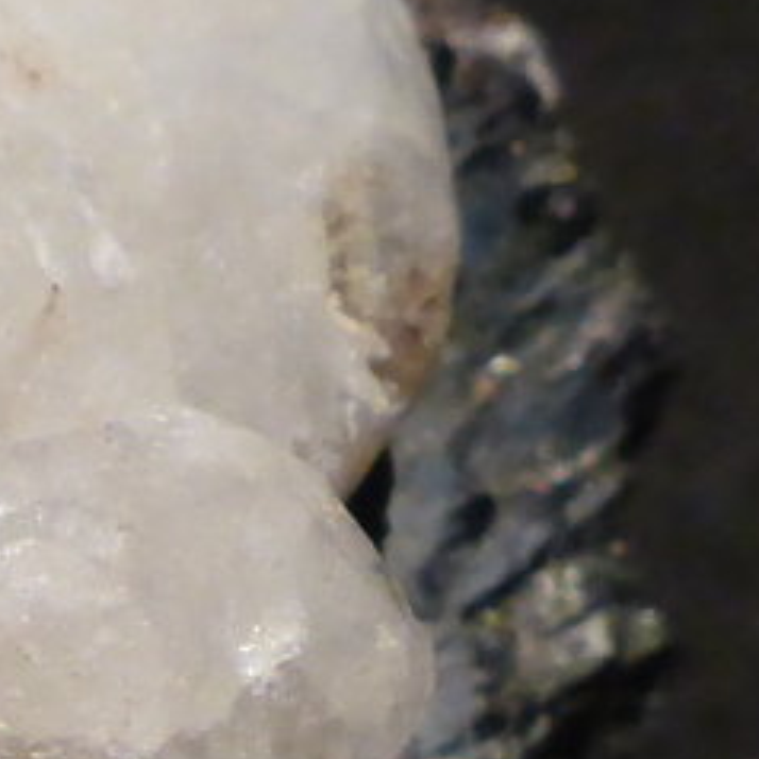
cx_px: -1107
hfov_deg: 3.7
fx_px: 11634
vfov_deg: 3.7
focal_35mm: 469
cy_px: 600
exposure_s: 1/25
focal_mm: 13.3
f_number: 5
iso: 400
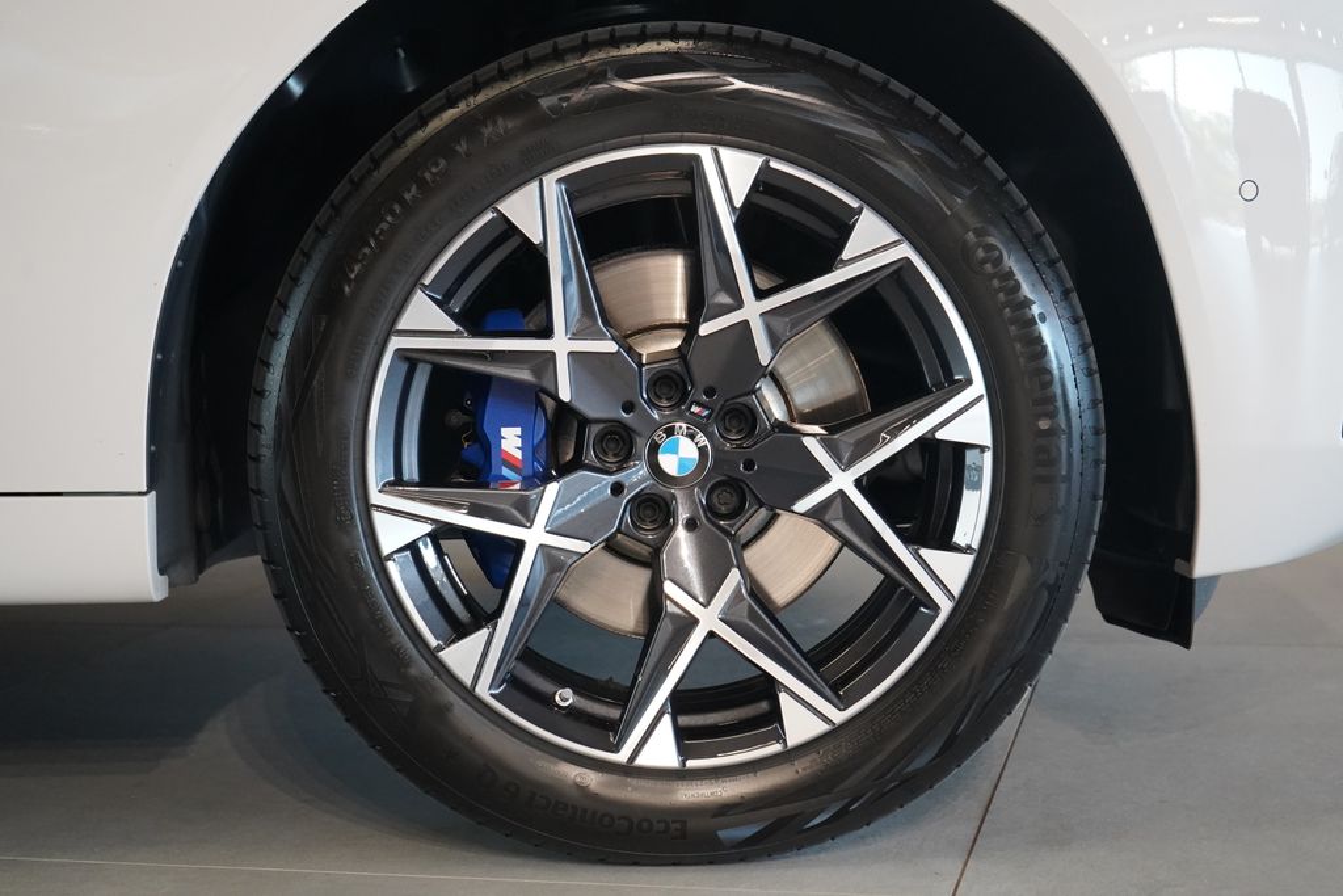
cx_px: 672
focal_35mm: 64
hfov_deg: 31.4
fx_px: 2388
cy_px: 448
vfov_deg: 21.2
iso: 8000
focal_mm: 64
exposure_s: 1/160
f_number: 5.6
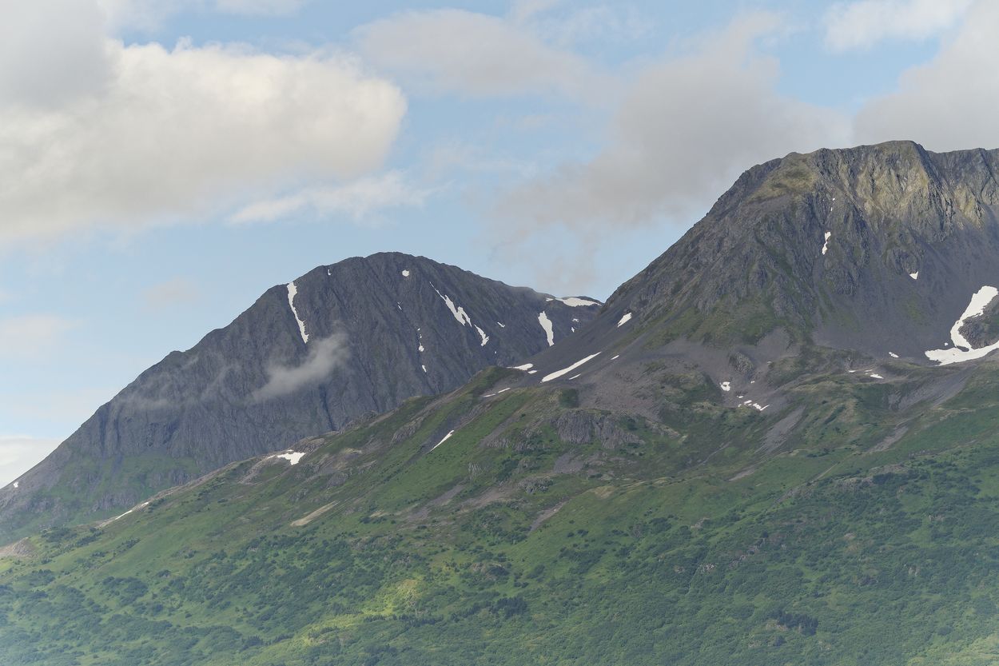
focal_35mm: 178
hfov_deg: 11.6
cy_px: 333
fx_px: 4939
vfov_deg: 7.7
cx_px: 500
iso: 400
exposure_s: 1/320
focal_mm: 178
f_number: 5
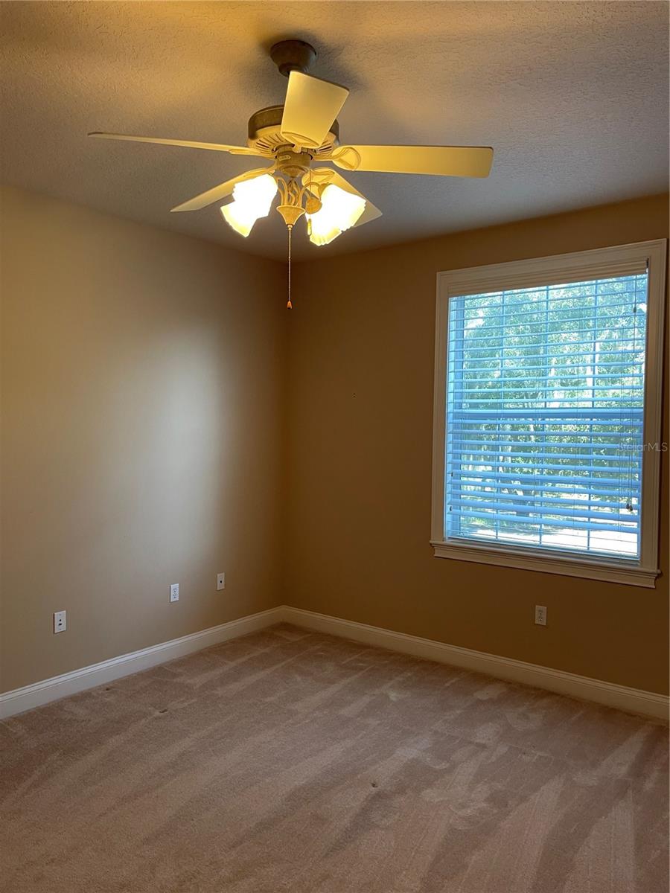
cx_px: 335
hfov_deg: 53.1
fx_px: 671
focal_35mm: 26
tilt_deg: -1.0
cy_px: 446
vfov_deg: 67.3
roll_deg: -0.4
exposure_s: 1/60
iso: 80
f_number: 1.6
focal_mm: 5.1
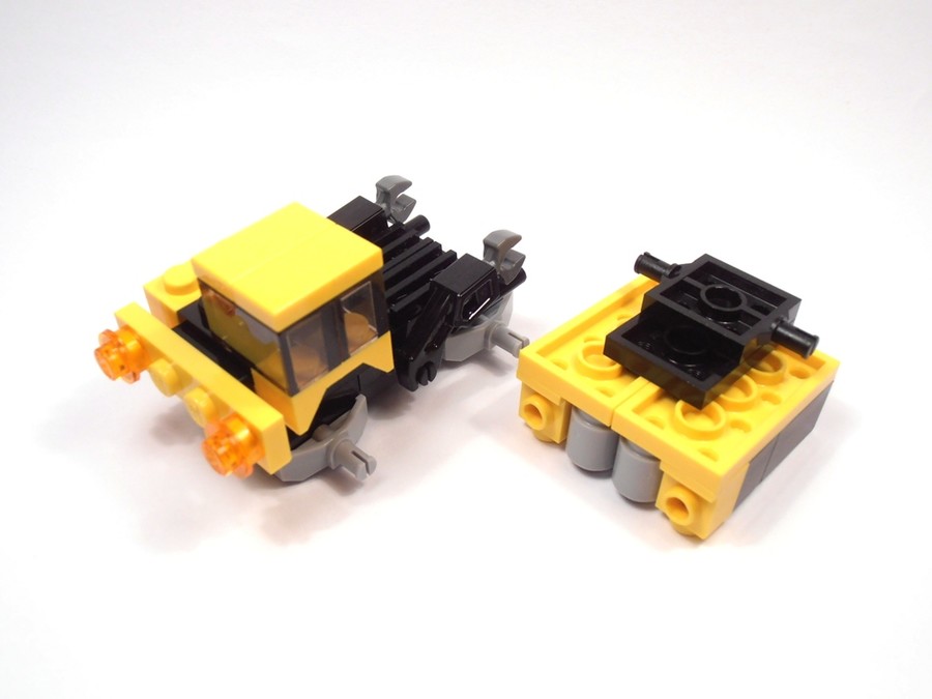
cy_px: 350
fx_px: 996
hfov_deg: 50.1
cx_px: 466
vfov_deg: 38.7
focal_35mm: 37
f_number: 3.9
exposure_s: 1/100
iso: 80
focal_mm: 6.61
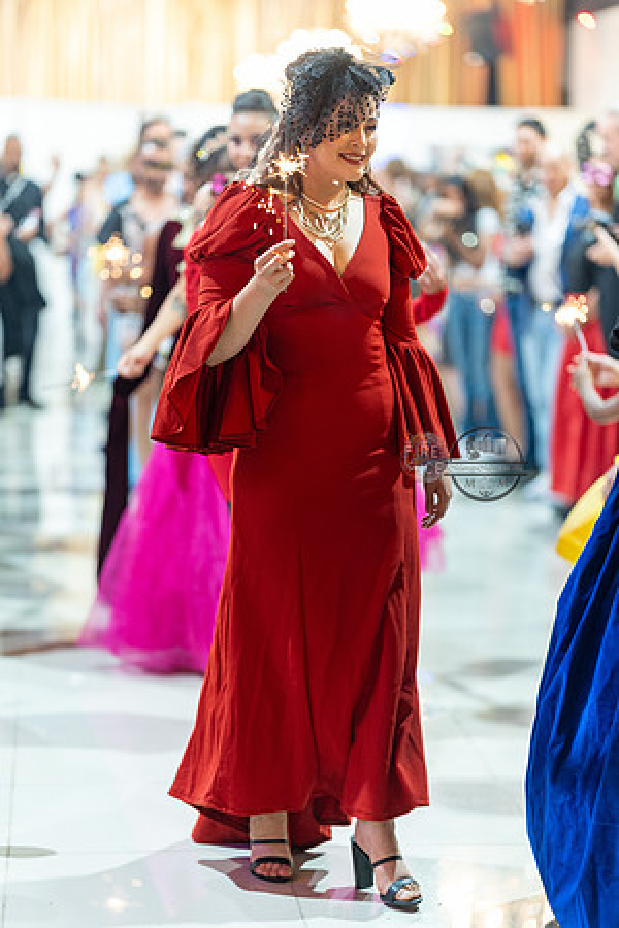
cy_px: 464
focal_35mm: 85
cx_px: 310
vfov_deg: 23.9
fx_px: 2192
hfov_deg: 16.1
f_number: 1.4
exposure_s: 1/160
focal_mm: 85
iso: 800
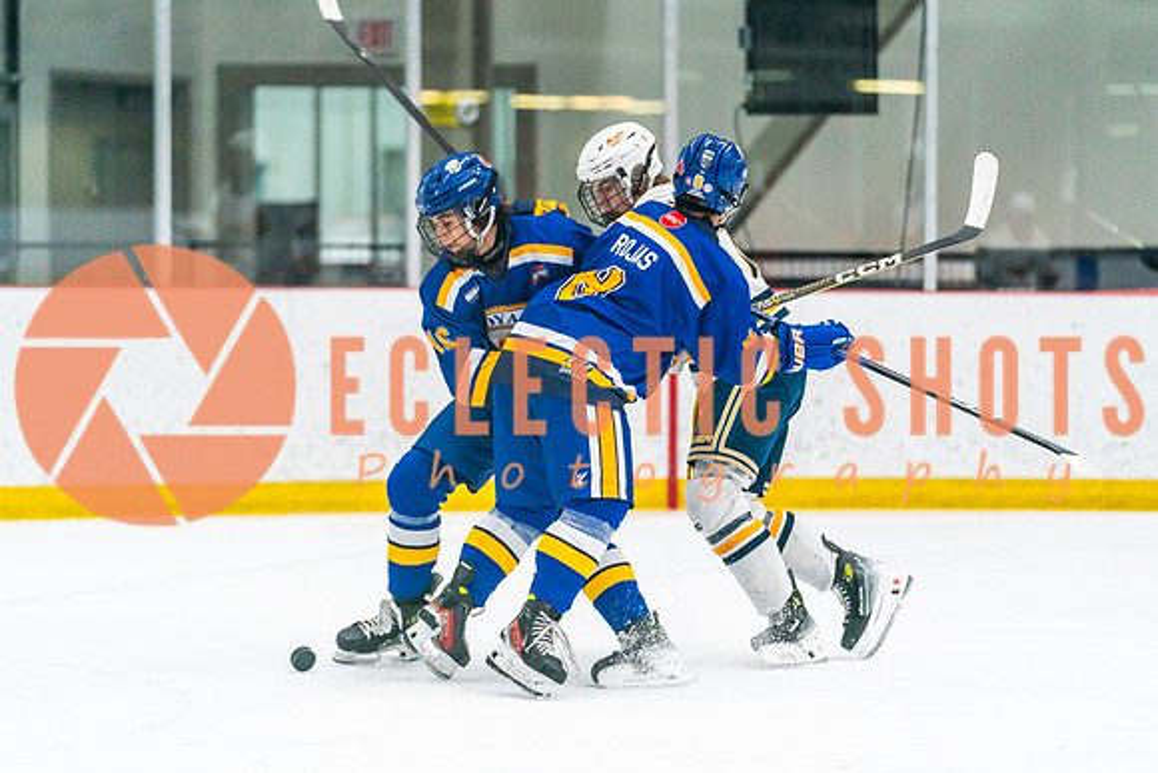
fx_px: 5541
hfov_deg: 11.9
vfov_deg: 8.0
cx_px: 579
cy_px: 353
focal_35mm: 172
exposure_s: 1/1250
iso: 3200
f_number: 2.8
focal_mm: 154
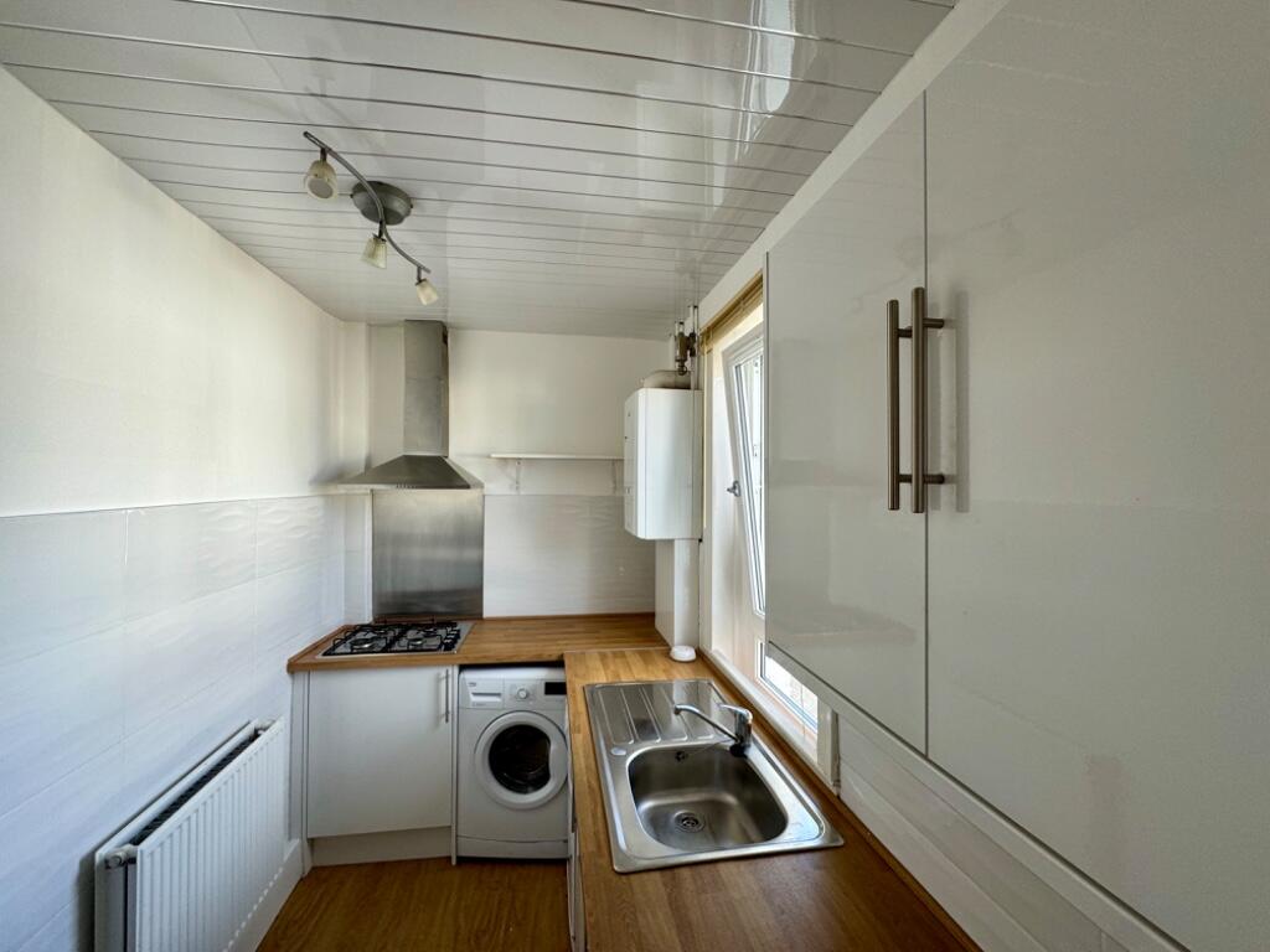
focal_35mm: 14
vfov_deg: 85.7
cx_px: 635
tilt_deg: +1.4
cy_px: 476
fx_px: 514
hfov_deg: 102.1
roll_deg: +0.1
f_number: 2.2
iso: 64
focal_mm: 2.22
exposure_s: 1/99
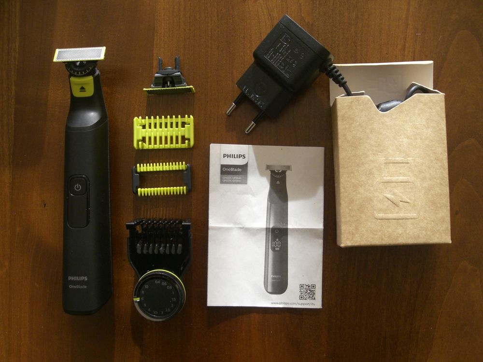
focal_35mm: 38
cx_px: 242
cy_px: 181
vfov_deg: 37.7
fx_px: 530
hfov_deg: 49.0
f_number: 3.1
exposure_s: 1/125
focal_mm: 6.3
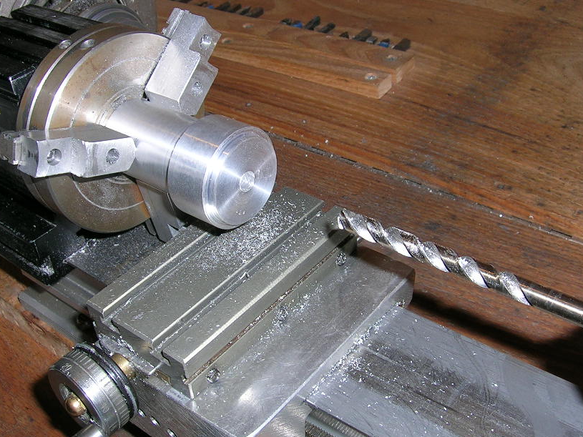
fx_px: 741
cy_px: 206
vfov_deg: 32.9
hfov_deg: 43.0
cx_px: 288
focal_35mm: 44
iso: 50
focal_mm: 5.4
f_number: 4.8
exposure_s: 1/60.1
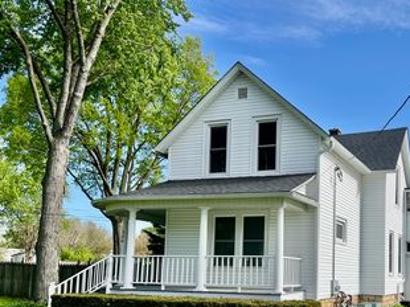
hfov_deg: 43.5
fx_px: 497
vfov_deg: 33.7
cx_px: 303
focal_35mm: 42
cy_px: 223
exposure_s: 1/3257
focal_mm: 5.7
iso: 50
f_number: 1.5
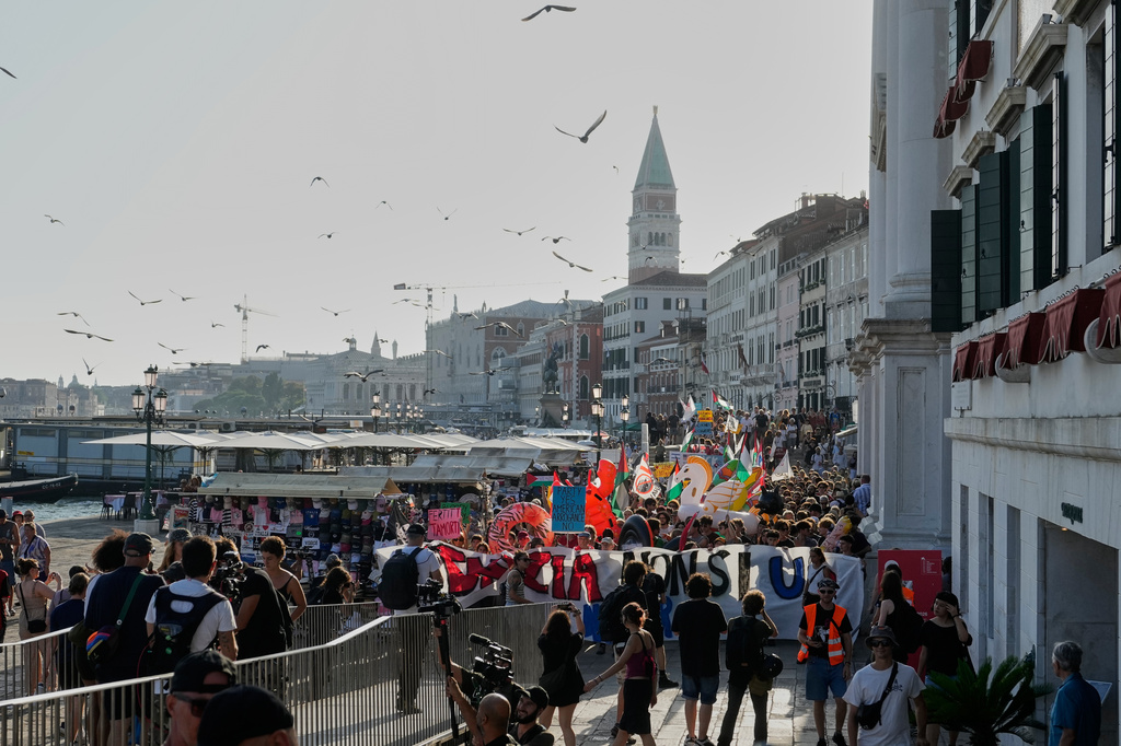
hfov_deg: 38.2
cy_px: 373
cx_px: 560
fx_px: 1619
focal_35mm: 52
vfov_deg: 26.0
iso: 500
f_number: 4.5
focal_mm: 35
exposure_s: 1/2500
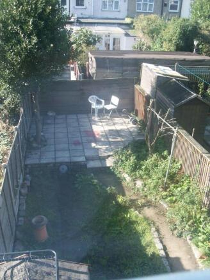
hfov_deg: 41.8
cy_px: 140
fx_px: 275
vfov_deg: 53.9
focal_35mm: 34
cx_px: 105
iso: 64
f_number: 2.8
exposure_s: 1/171
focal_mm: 5.7
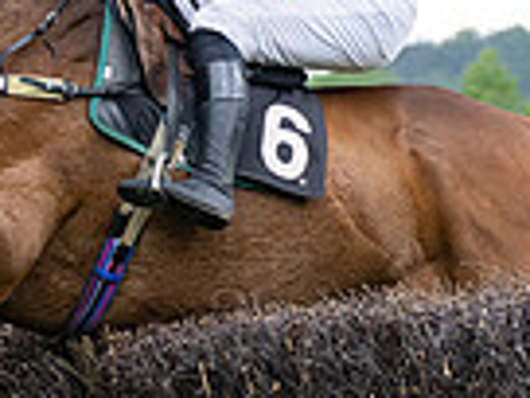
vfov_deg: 4.4
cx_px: 359
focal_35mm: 335
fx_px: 5129
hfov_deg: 5.9
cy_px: 261
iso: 500
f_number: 2.8
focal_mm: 70
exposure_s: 1/2500
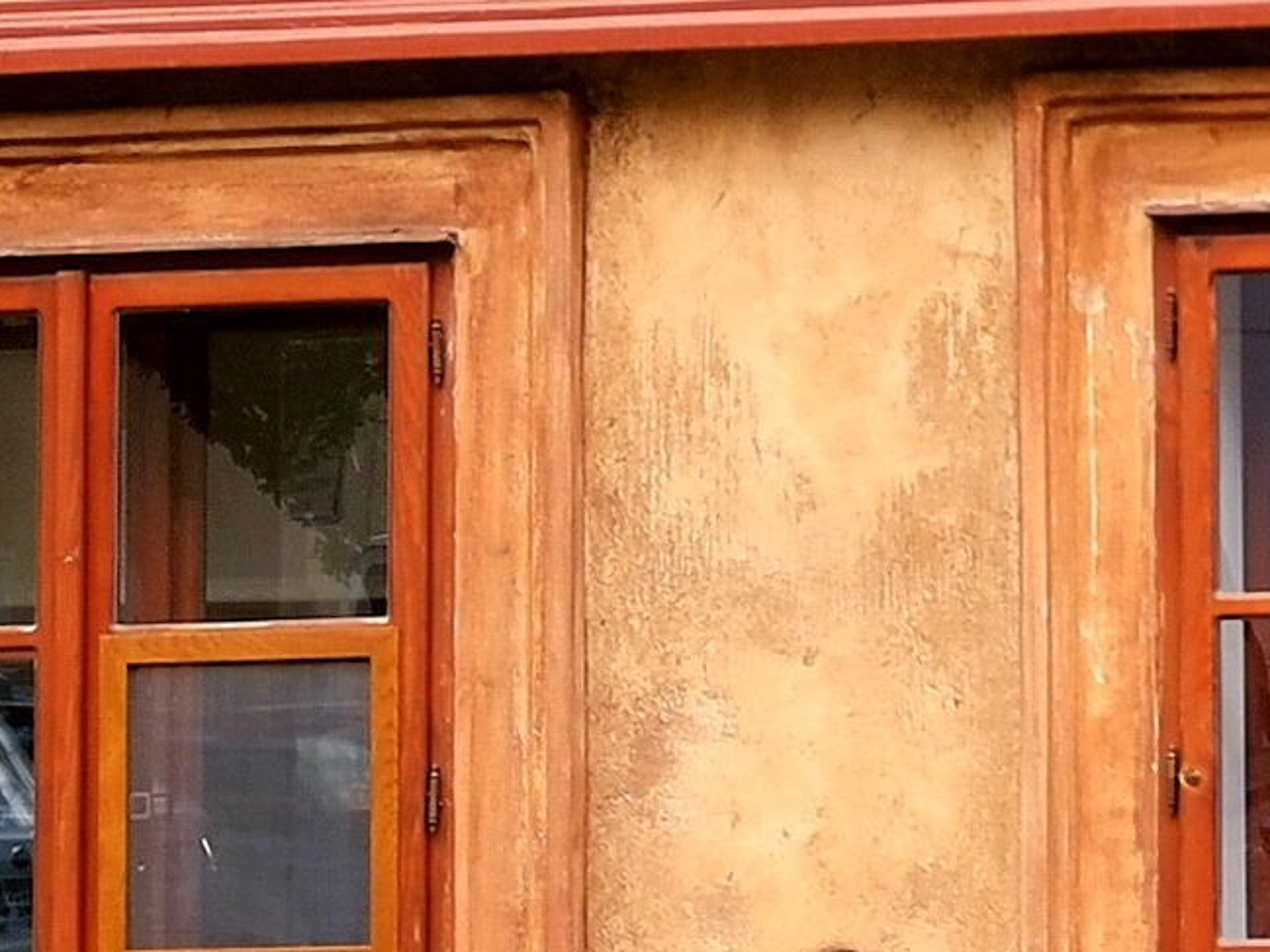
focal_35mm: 208
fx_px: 7633
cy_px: 168
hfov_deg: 9.3
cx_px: 1802
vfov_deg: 7.1
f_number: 1.8
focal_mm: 5.58
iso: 50
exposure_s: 1/356
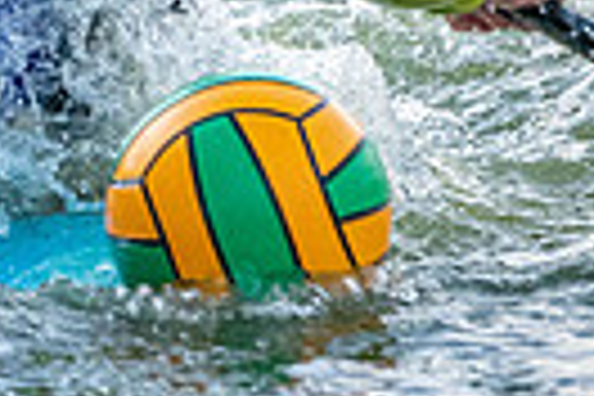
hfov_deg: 1.4
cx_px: -594
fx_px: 23857
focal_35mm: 1446
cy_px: -52
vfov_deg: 1.0
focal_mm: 330
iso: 2500
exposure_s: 1/3200
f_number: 6.3
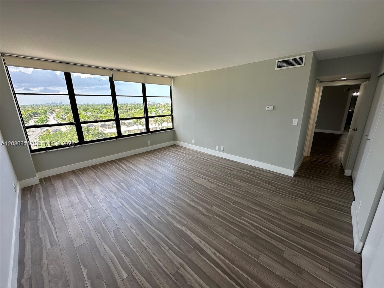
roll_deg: +1.0
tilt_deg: -14.9
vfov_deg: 85.7
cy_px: 144
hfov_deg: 102.1
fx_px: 155
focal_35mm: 14
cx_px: 192
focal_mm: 2.22
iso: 40
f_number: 2.2
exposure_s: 1/187
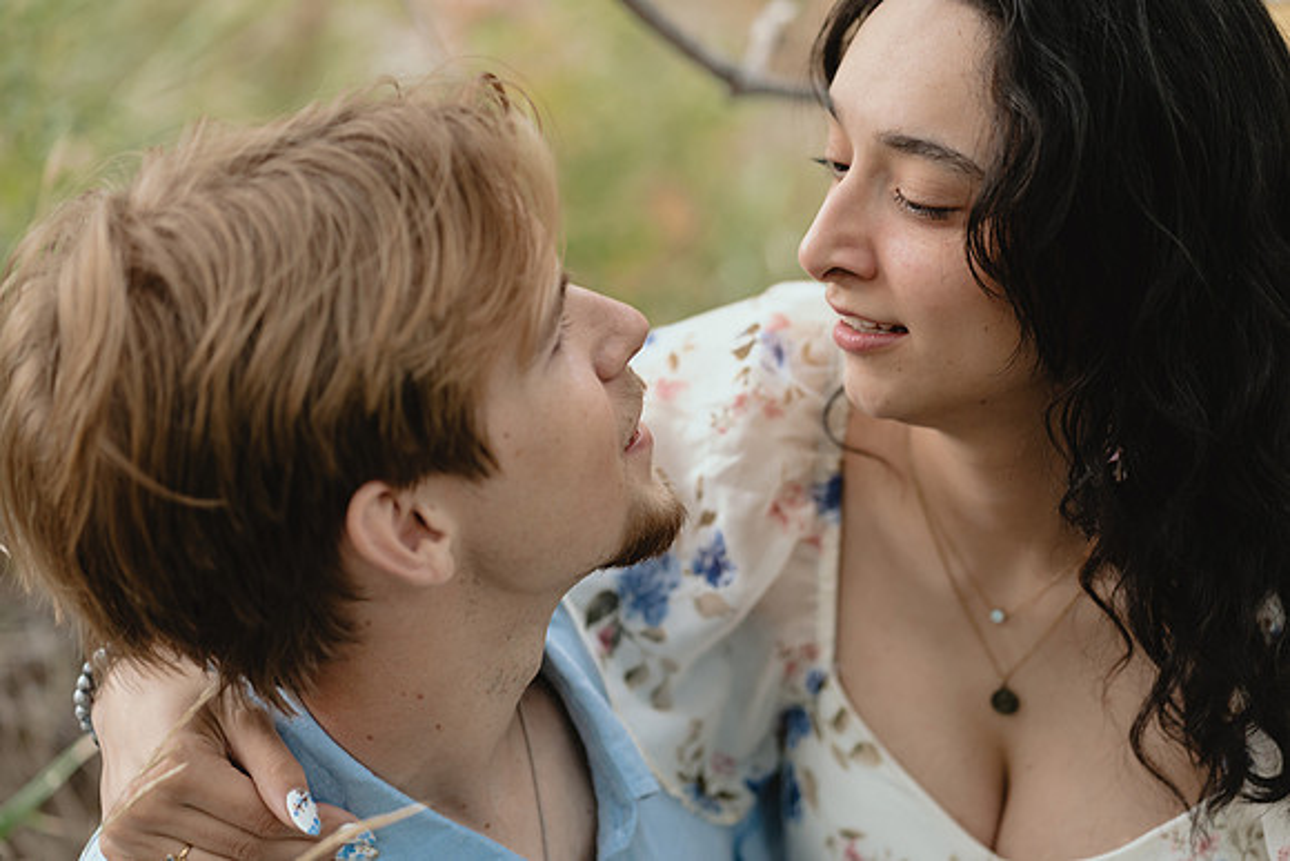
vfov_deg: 16.1
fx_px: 3046
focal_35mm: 85
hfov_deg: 23.9
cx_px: 645
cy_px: 430
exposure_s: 1/160
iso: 800
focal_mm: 85
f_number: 2.5
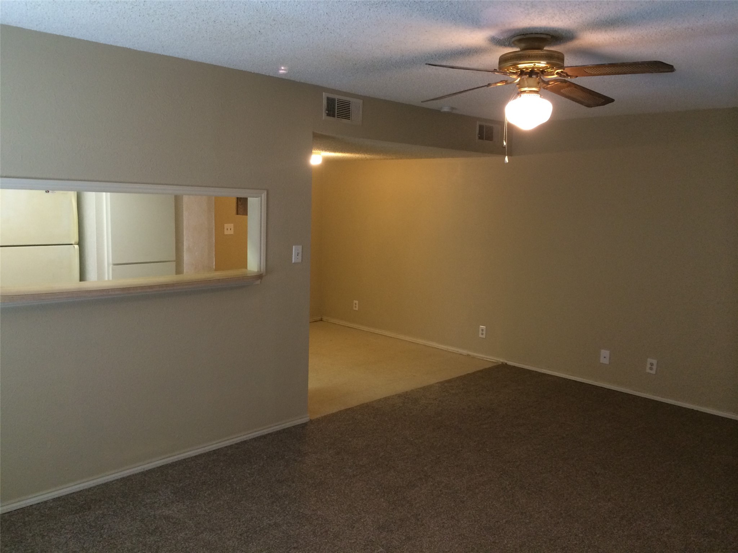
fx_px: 640
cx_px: 369
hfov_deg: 60.0
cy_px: 276
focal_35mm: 30
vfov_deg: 46.8
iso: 200
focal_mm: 4.12
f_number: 2.2
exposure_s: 1/30
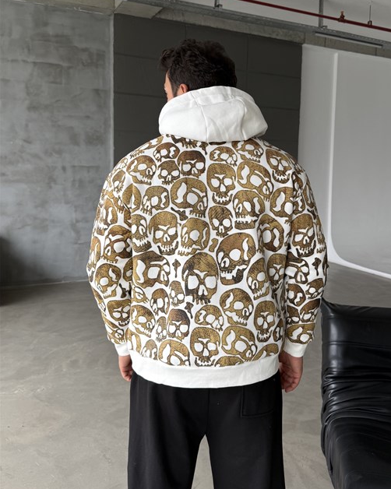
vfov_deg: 66.0
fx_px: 376
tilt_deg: -1.7
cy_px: 242
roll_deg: -0.4
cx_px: 203
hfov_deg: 54.9
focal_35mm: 26
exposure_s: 1/121
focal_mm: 6.76
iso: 64
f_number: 1.78
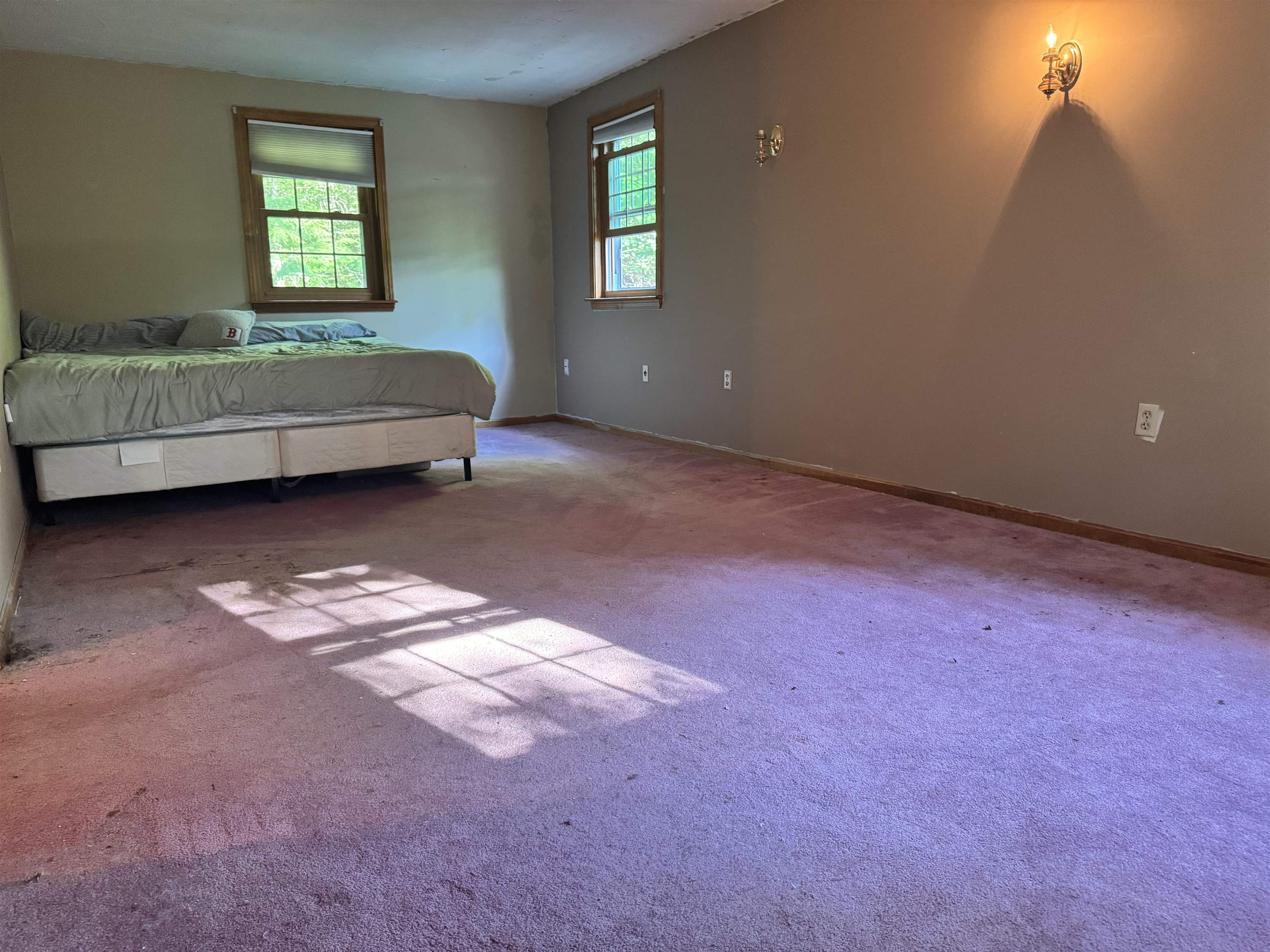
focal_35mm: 24
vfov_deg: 56.8
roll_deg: +0.8
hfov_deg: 71.6
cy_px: 476
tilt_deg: -11.1
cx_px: 635
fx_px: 881
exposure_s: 1/40
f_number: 1.78
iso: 640
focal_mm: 6.76
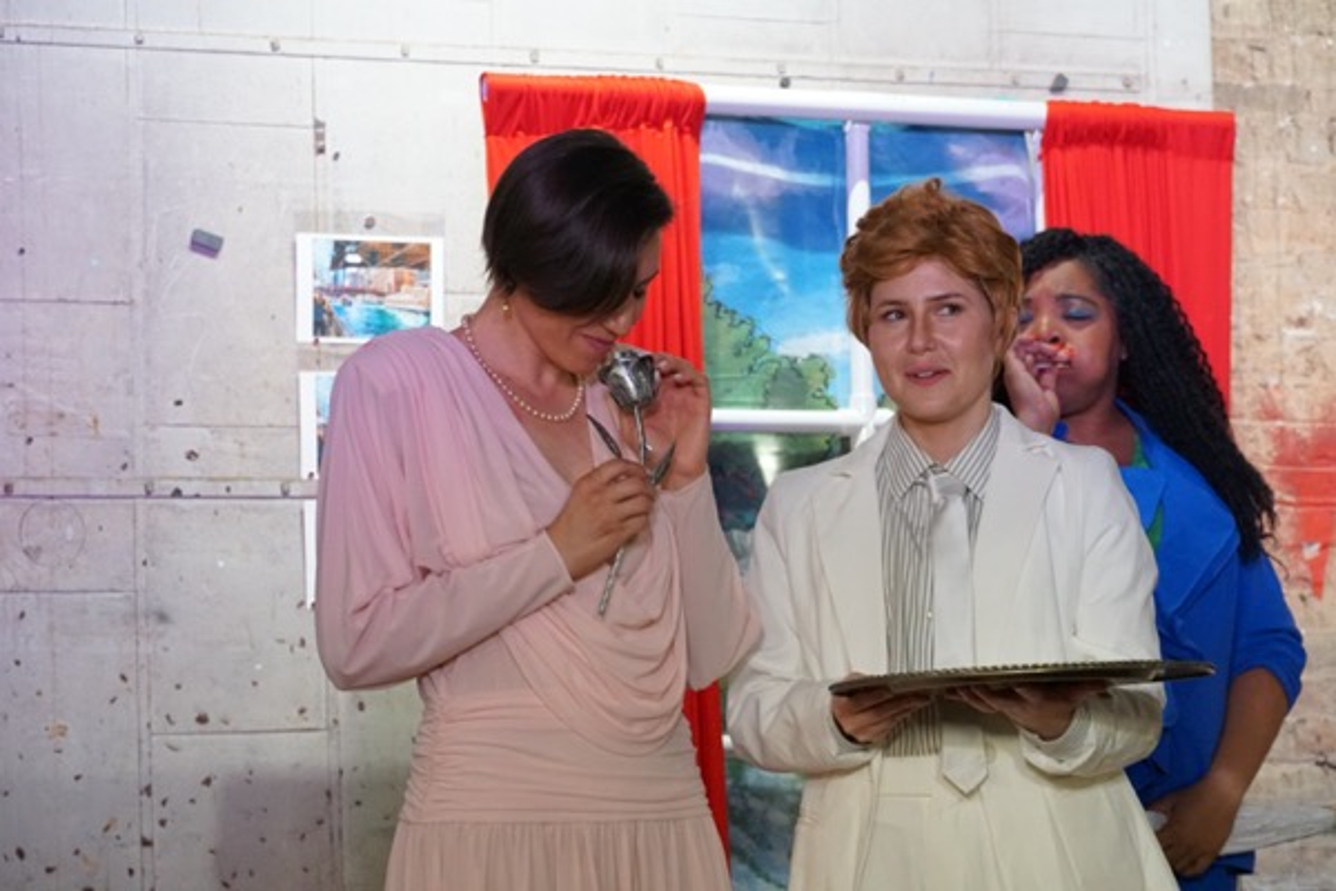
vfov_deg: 12.5
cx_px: 668
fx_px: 4063
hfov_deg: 18.7
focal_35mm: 110
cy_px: 446
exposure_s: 1/80
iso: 6400
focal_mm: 73
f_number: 5.6
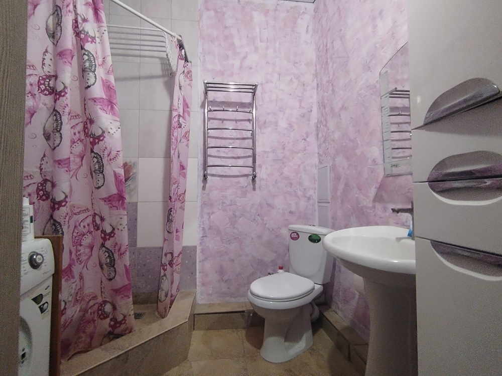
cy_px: 188
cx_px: 251
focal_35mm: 16
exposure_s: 1/25
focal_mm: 1.42
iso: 608
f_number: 2.2
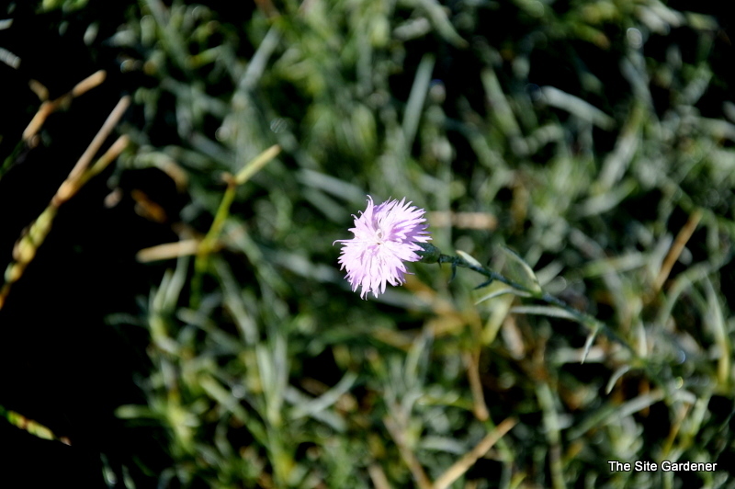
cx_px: 368
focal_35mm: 158
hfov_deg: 13.1
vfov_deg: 8.7
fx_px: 3213
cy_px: 244
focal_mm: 105
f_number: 5.6
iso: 220
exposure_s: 1/500
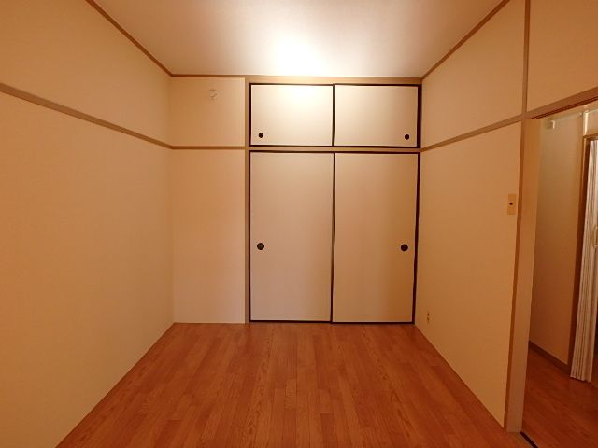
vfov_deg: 63.4
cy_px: 224
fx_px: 363
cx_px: 299
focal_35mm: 21
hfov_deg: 79.0
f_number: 3.5
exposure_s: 1/60
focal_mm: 3.7
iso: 160
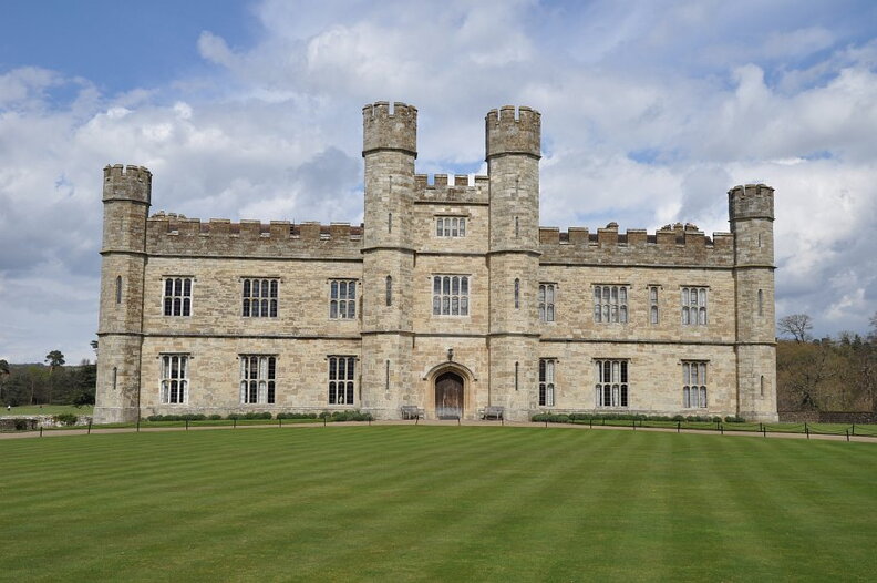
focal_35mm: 39
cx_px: 438
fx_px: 949
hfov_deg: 49.6
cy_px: 292
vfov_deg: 34.1
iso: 200
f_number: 13
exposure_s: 1/250
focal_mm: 26
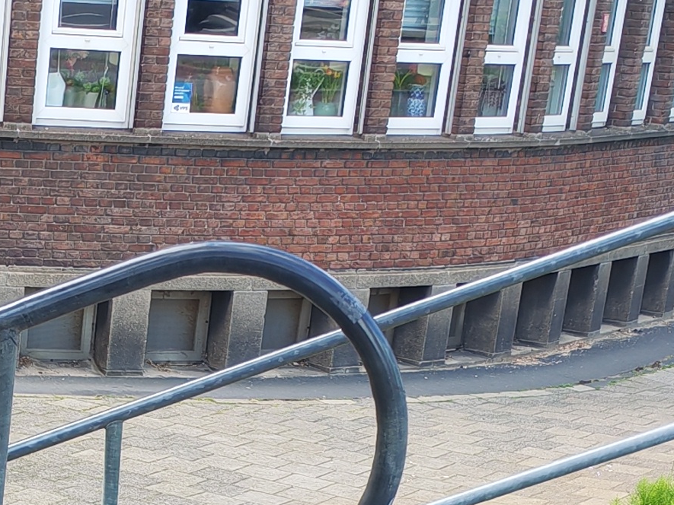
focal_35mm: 125
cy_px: 840
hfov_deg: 15.2
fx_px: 2434
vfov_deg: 11.2
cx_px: -149
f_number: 1.9
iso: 80
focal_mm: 6.12
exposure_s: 1/100
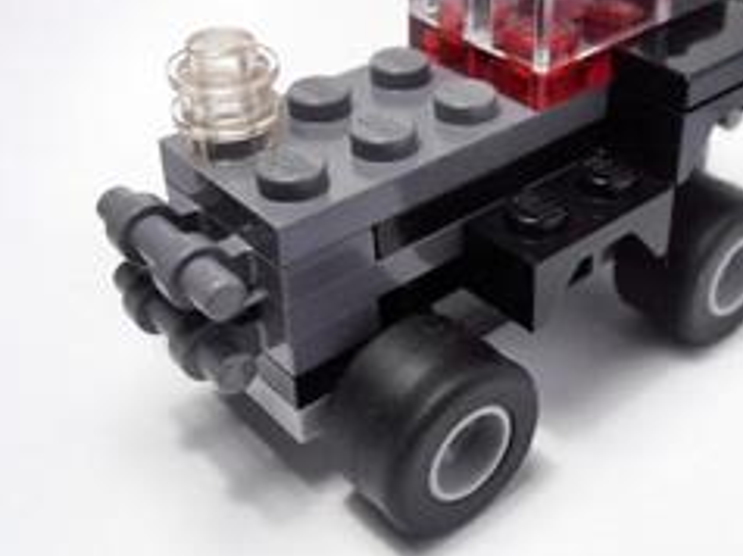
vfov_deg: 25.9
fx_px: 1201
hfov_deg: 34.1
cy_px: 191
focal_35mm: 56
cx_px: 481
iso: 80
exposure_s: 1/50
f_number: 3.9
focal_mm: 6.61
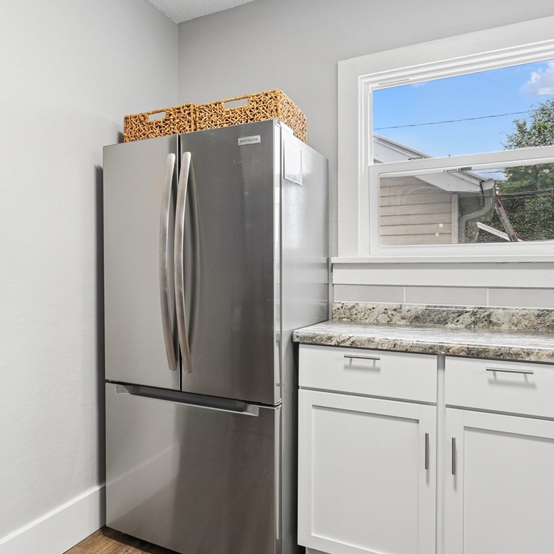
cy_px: 275
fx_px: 507
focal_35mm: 28
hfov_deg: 54.3
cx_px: 131
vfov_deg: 57.3
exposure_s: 1/6
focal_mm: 16
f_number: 10
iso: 400
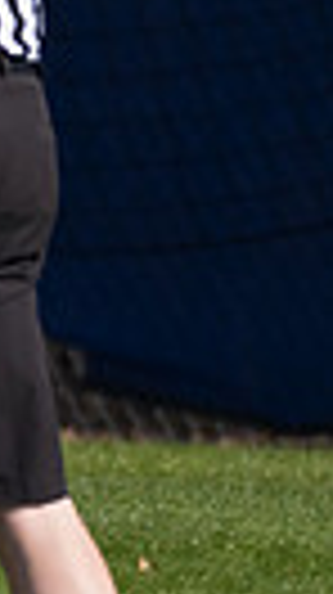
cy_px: 104
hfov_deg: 0.7
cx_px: -963
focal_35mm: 1858
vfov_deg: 1.2
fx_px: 29241
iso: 320
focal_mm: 270
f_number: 5.6
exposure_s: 1/2000
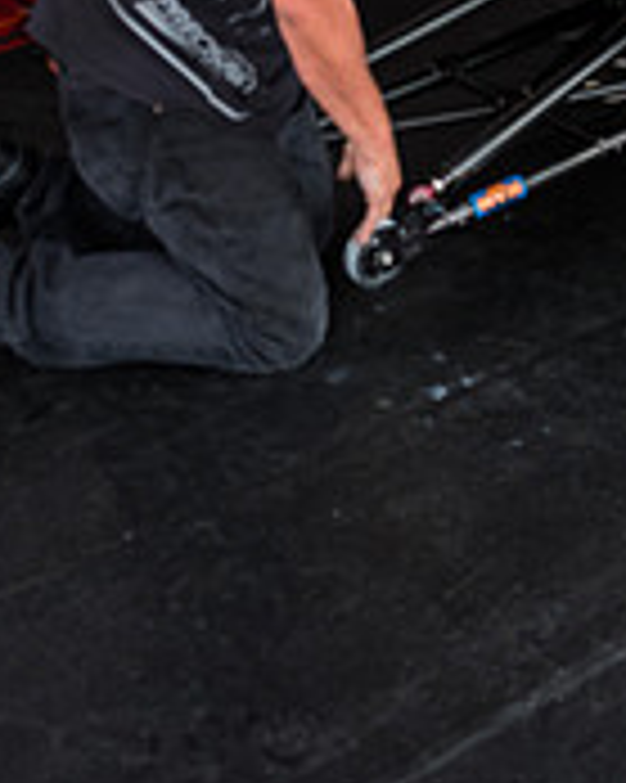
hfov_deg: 18.1
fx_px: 1970
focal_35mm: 85
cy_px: -122
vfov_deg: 21.1
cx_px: 324
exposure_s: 1/125
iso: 400
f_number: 5
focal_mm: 23.3
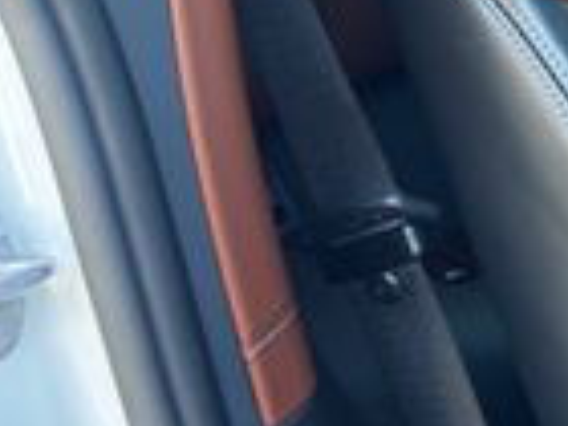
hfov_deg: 13.8
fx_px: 1805
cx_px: 1290
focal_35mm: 110
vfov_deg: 13.2
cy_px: -57
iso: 125
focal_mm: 6.76
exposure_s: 1/89
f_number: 1.78
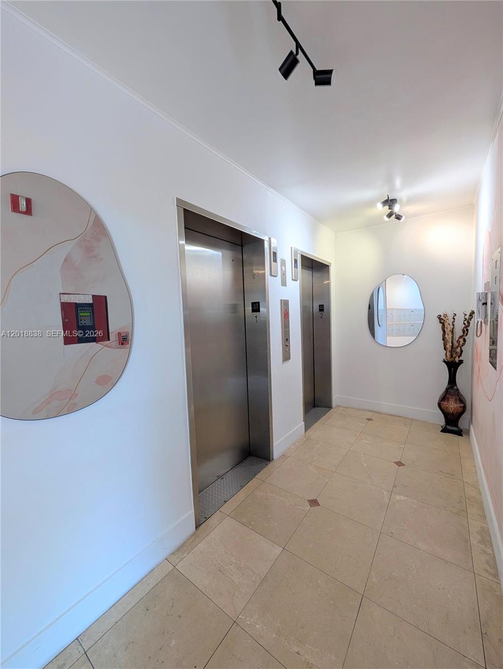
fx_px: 232
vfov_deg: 110.5
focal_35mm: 12
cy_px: 334
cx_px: 252
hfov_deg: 94.6
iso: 60
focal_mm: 2.02
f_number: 1.7
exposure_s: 1/40
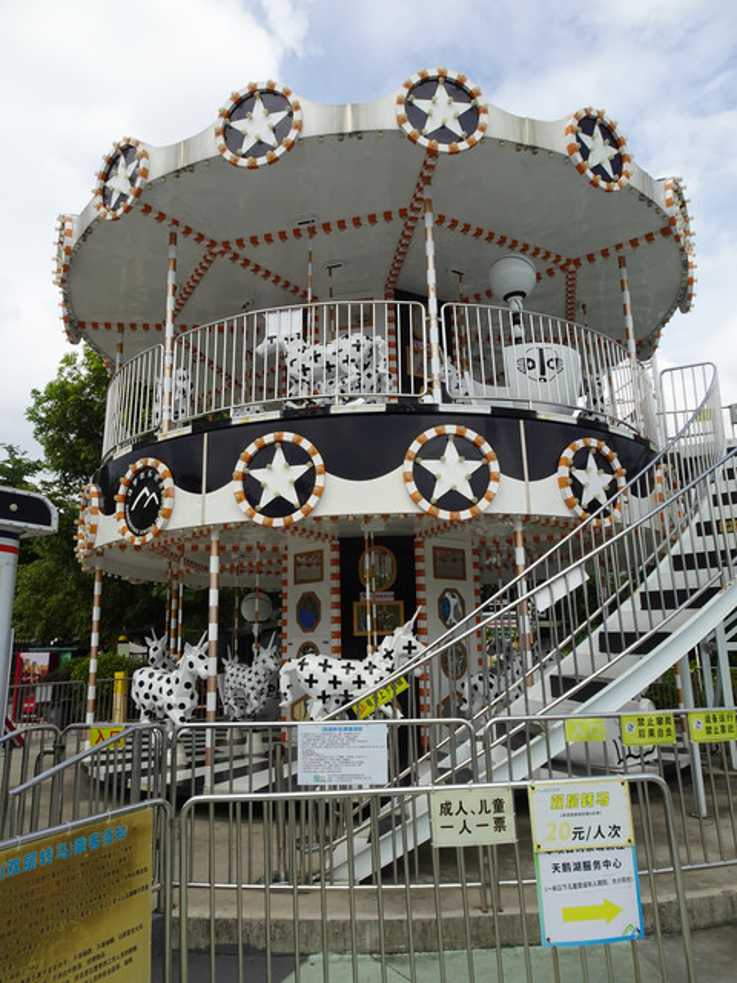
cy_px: 492
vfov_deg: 71.6
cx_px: 368
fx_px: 681
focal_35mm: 24
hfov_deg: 56.8
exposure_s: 1/1000
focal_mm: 4.25
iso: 80
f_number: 3.5
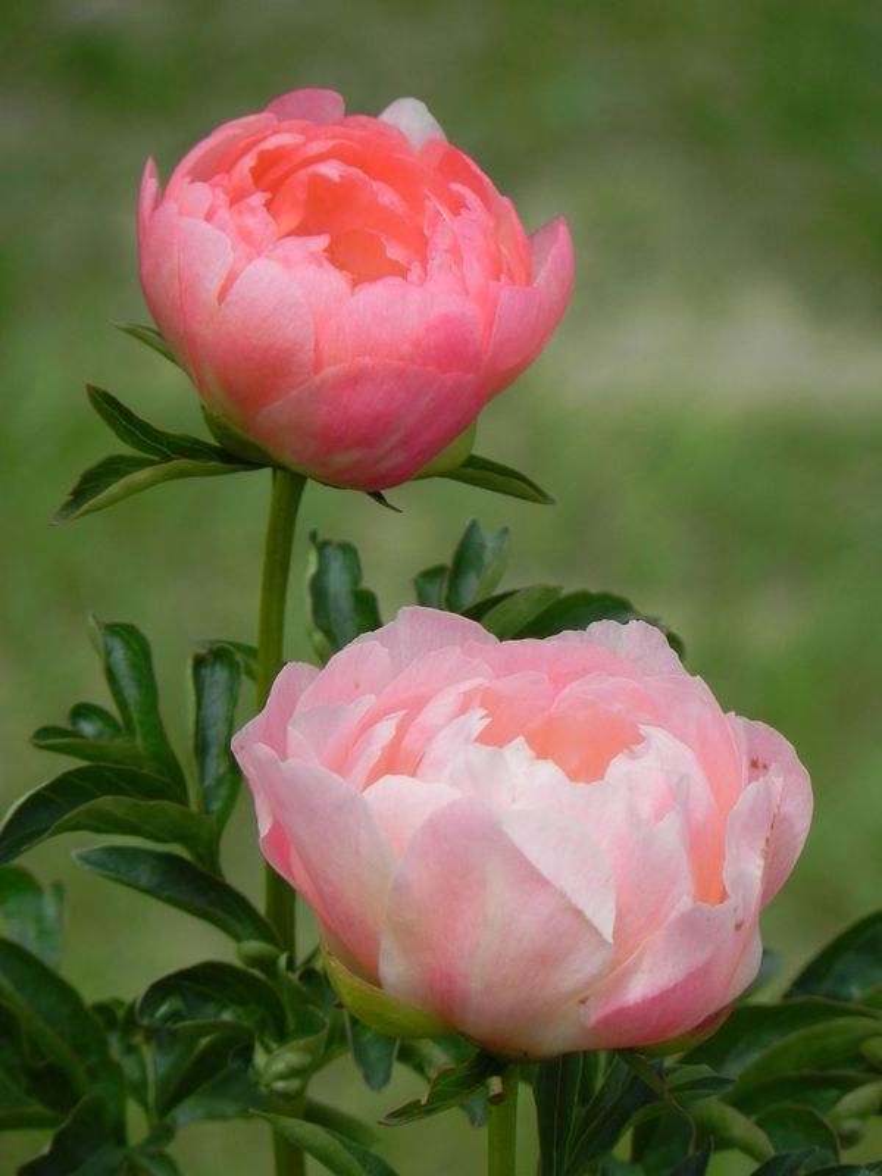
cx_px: 441
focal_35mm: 550
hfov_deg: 2.7
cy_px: 588
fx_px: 18685
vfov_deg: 3.6
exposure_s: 1/800
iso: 160
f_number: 5
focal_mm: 97.8
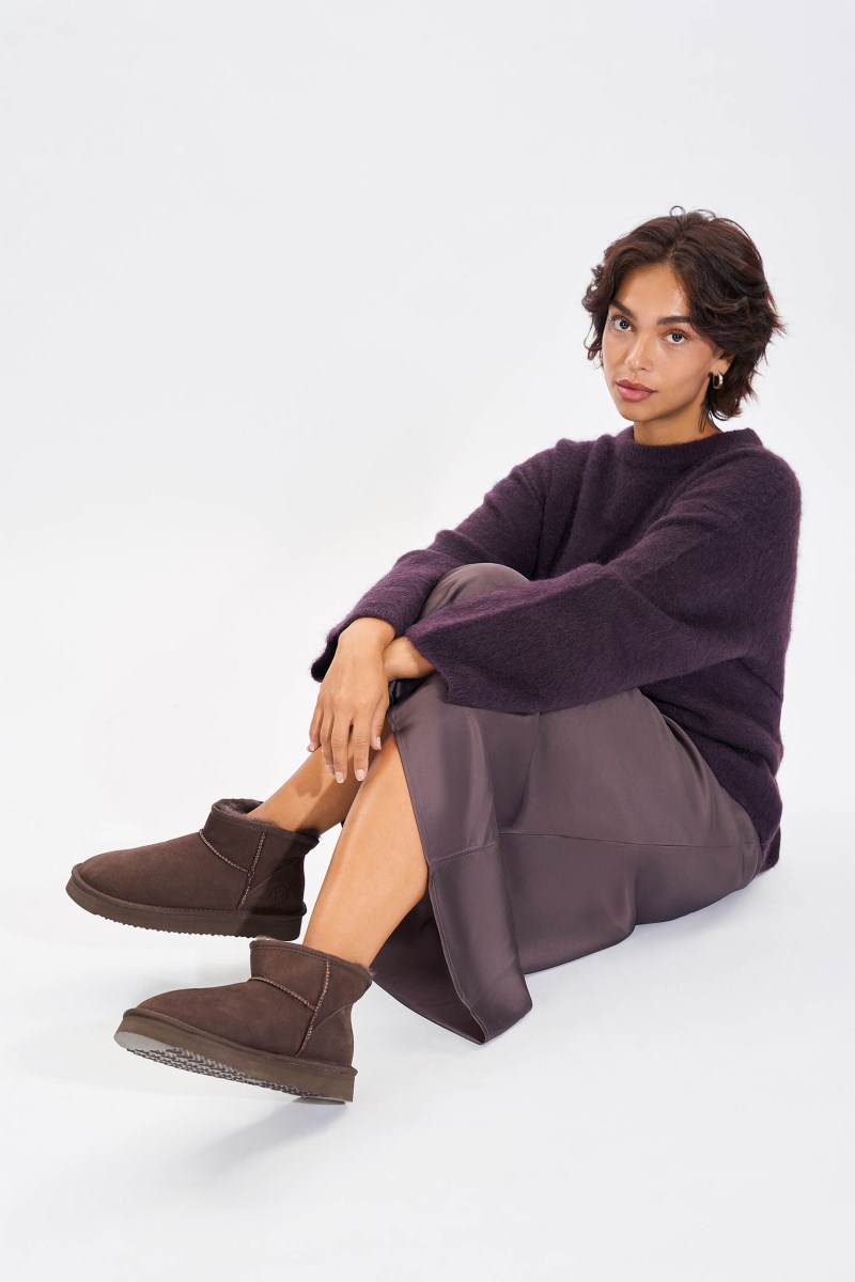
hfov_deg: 28.7
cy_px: 641
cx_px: 428
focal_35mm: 47
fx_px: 1671
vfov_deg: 42.0
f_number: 6.3
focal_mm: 46.9
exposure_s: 1/160
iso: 100
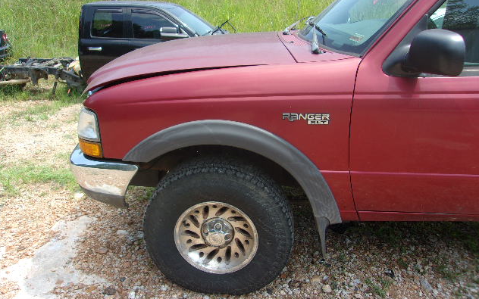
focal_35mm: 29
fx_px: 379
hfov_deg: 64.6
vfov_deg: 43.1
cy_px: 144
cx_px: 237
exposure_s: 1/320
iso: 80
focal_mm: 4.9
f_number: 3
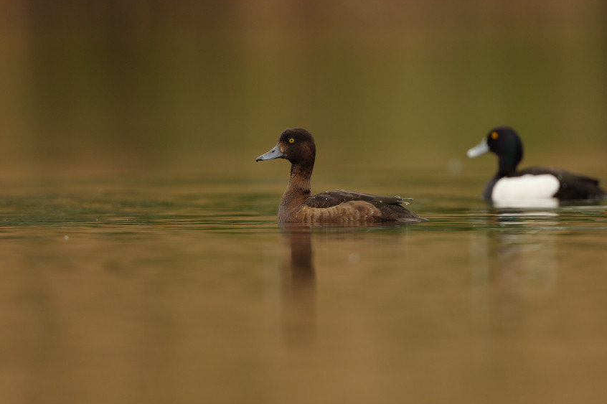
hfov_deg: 1.8
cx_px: 300
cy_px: 154
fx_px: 19260
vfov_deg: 1.2
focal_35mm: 1143
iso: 400
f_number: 4
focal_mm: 600
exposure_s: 1/640
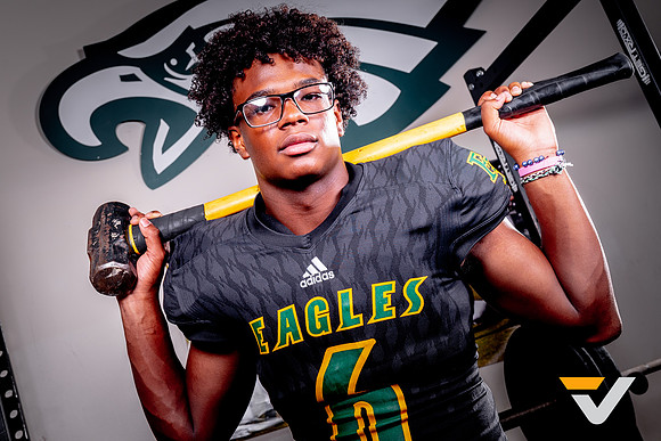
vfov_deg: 27.8
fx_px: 889
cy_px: 215
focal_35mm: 48
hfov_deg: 40.7
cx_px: 289
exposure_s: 1/125
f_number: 8
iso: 100
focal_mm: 40
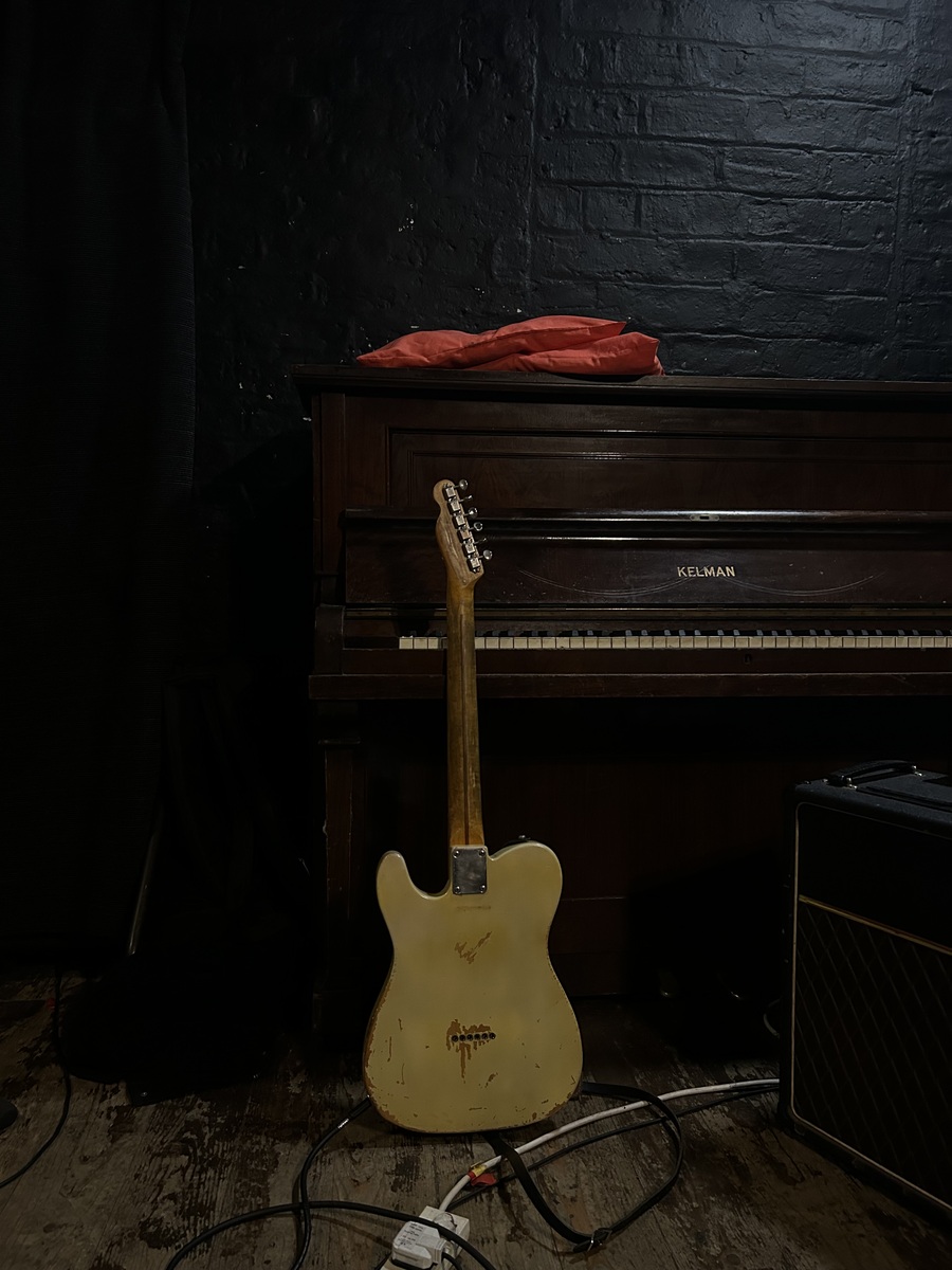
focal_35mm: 26
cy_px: 635
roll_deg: -0.8
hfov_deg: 53.1
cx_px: 476
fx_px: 953
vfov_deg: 67.3
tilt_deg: -3.1
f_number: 1.5
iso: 500
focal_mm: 5.7
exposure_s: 1/50
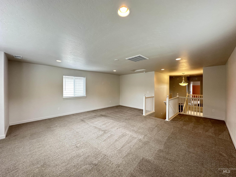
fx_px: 95
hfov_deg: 102.1
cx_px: 118
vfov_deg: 85.7
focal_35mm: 14
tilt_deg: -0.5
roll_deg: +0.1
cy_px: 88
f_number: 2.2
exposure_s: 1/60
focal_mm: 2.22
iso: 250
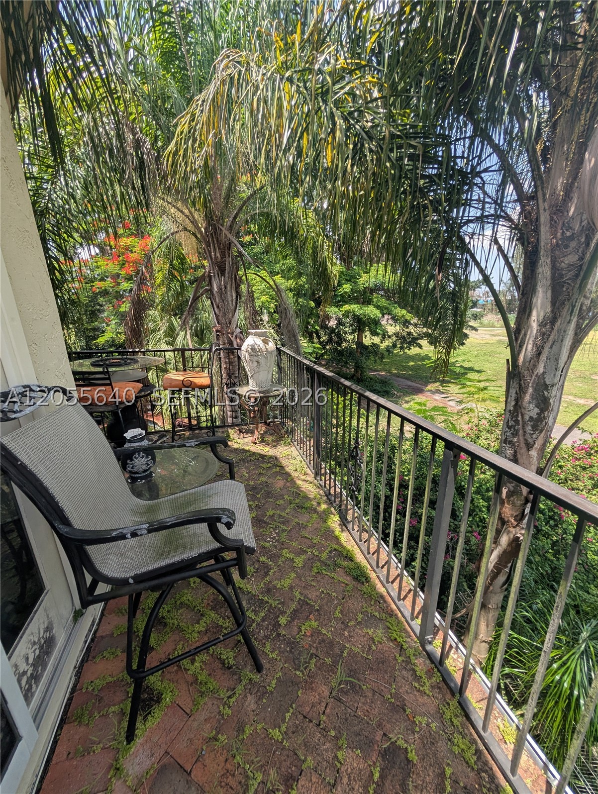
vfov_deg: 110.5
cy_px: 397
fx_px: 276
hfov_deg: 94.6
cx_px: 299
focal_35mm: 12
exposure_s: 1/1104
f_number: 1.7
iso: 49
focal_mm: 2.02
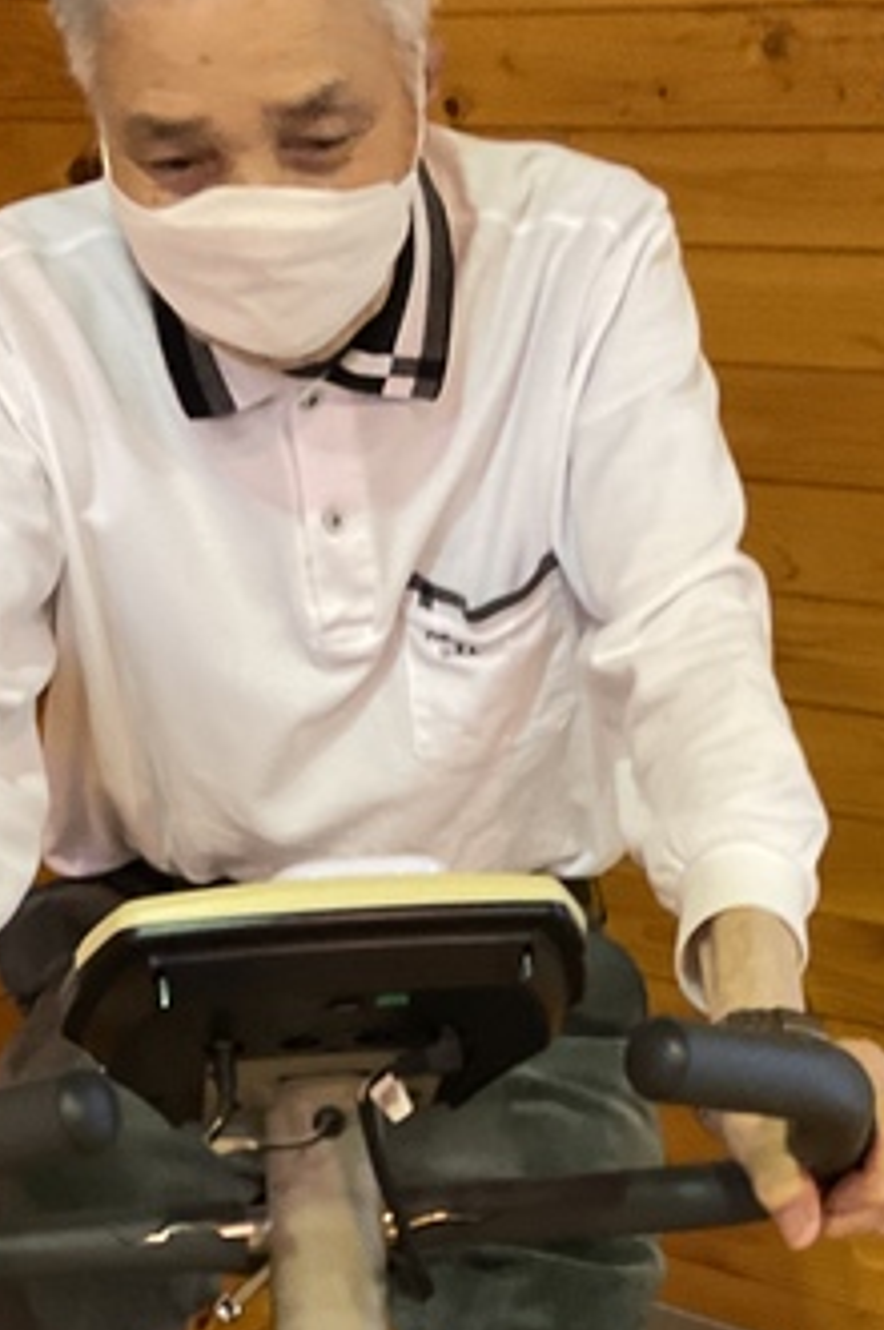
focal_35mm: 73
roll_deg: +0.7
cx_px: 438
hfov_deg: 18.6
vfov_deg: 26.8
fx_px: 2694
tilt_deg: -22.6
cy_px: 1185
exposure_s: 1/40
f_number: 1.8
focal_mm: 3
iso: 250
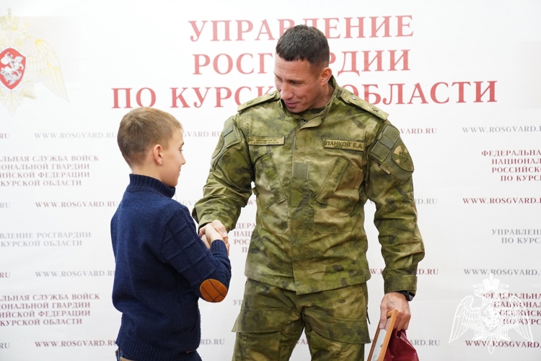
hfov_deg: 28.8
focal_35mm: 70
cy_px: 180
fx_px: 1052
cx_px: 270
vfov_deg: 19.5
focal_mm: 70
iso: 5000
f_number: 2.8
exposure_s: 1/80
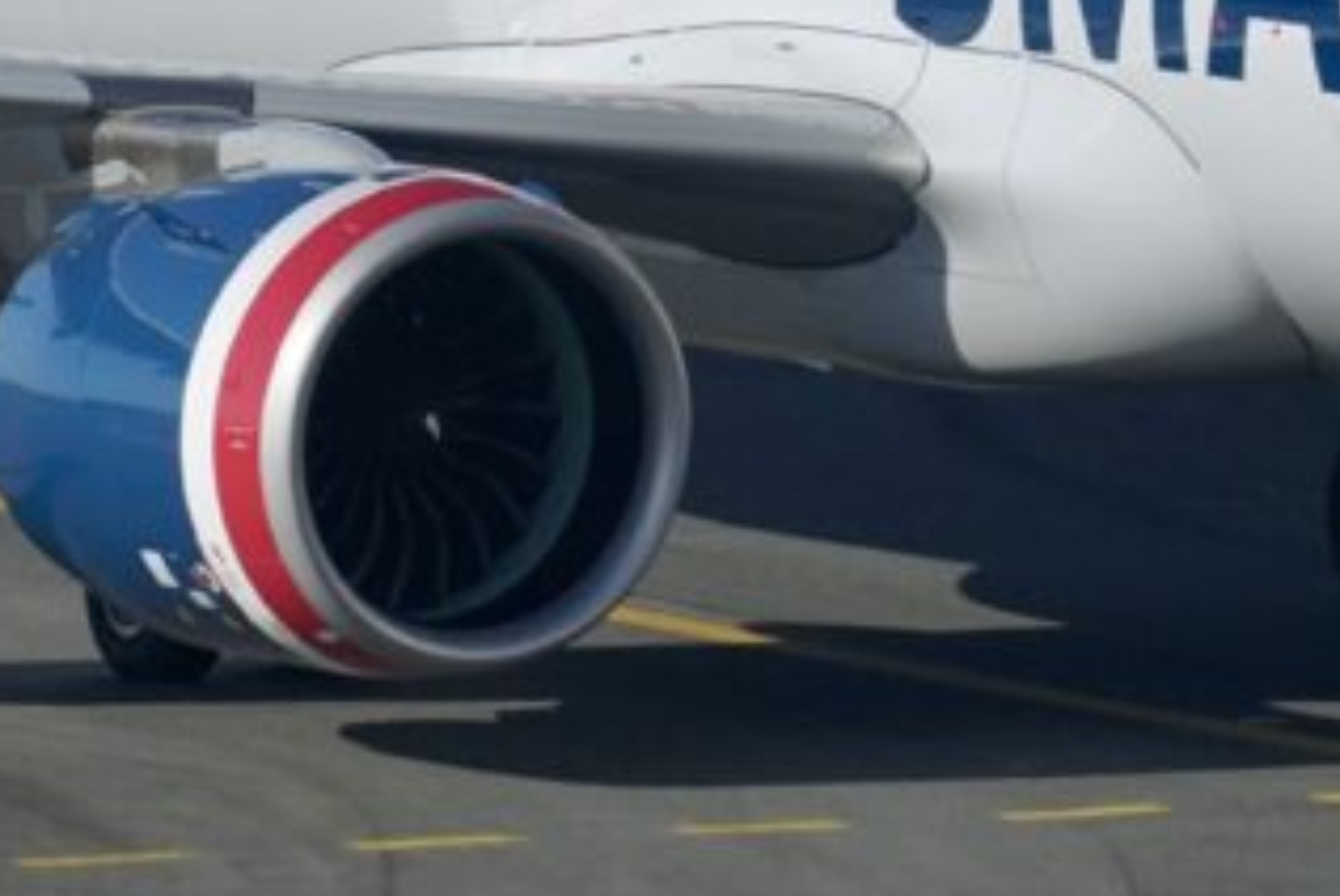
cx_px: 833
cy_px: -336
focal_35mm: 791
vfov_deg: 1.7
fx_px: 29469
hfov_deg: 2.6
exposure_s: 1/1250
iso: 640
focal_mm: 245
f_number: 5.6
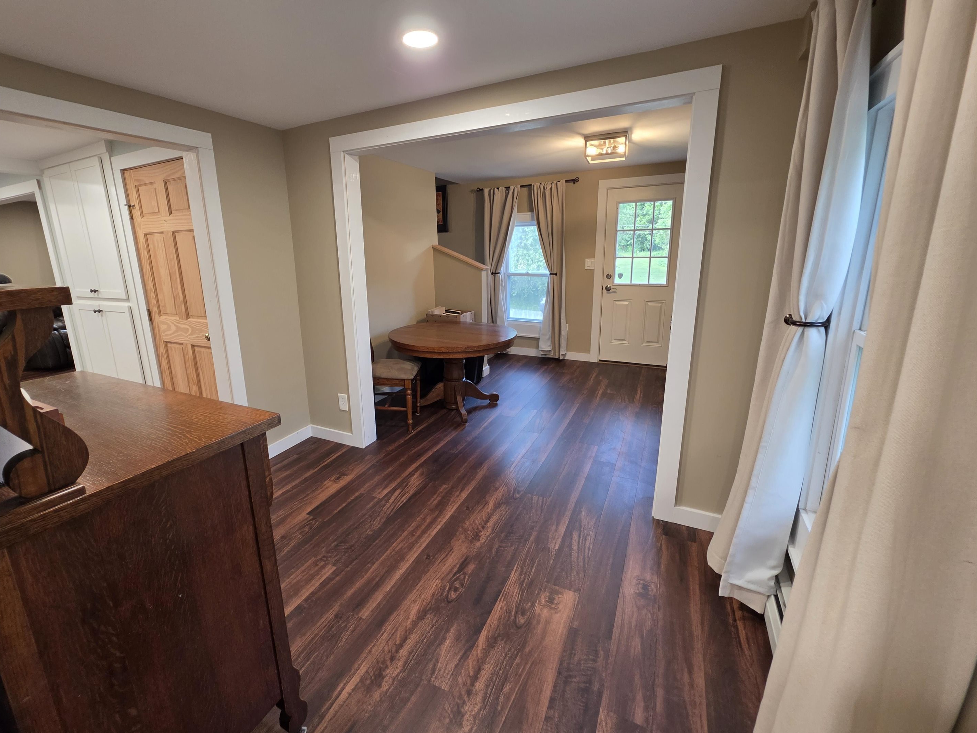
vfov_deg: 85.6
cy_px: 346
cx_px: 456
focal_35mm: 14
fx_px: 395
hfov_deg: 101.9
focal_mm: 2.2
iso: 200
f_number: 1.9
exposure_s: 1/60
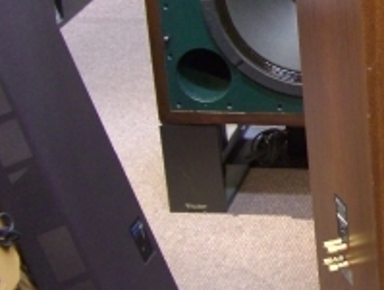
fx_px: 1356
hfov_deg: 14.9
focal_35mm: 122
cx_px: 589
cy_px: 15
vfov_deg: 12.1
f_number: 2.8
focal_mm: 7.9
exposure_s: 1/6
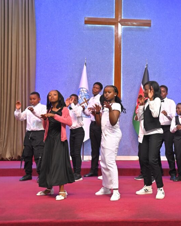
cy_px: 112
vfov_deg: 30.0
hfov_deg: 23.7
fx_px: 422
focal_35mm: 63
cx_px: 153
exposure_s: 1/200
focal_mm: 44
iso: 2500
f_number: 5
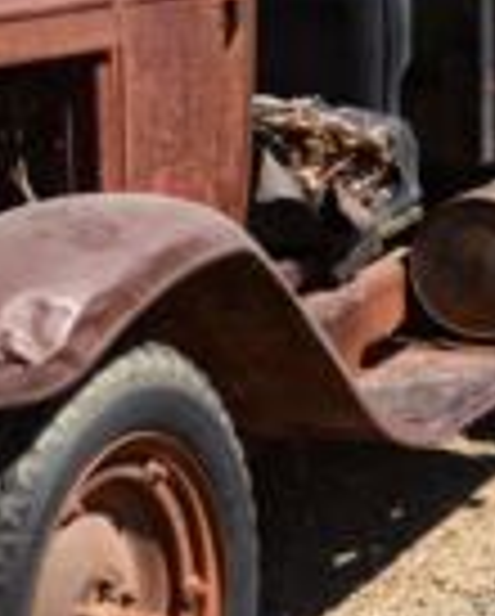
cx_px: -40
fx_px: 3106
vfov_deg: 11.3
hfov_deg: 9.0
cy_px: 182
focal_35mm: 170
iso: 200
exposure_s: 1/1600
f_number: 3.8
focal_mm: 26
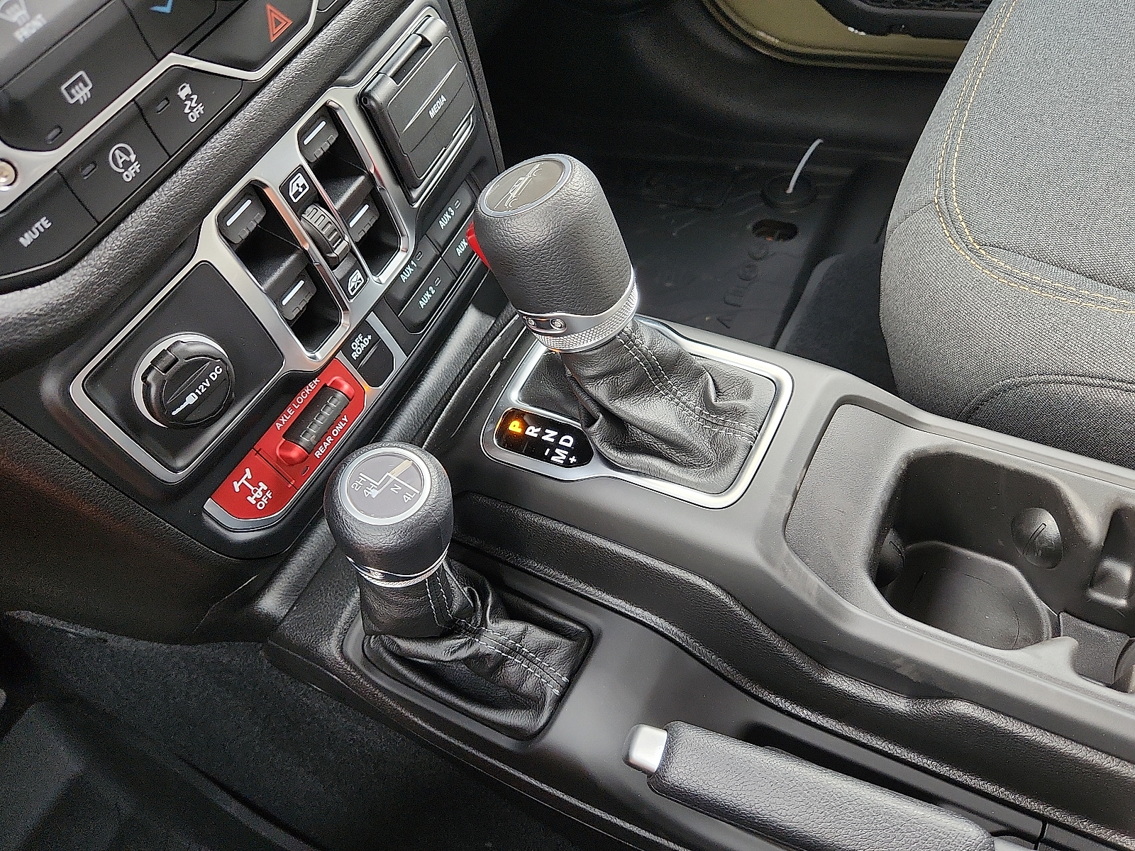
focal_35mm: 23
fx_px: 754
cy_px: 426
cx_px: 568
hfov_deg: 73.9
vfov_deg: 58.9
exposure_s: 1/59.2
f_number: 1.8
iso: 229
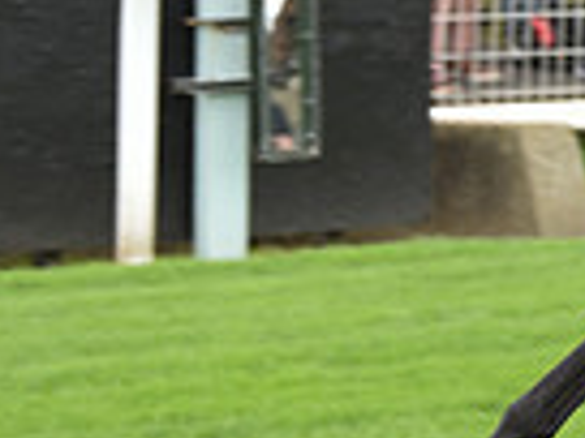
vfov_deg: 3.5
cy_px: -243
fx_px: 7064
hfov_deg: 4.7
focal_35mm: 418
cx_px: 1230
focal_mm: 102
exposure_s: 1/800
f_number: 4.5
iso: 640
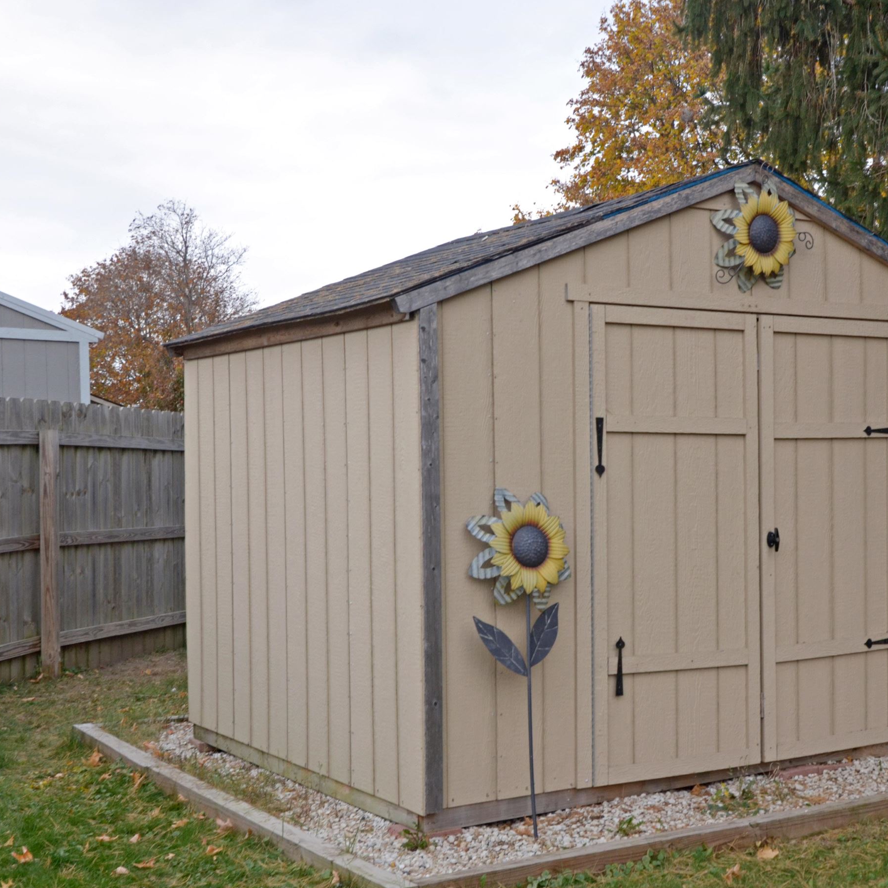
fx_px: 1509
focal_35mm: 52
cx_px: 584
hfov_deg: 32.5
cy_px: 492
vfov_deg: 32.8
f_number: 8
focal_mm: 24
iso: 400
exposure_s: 1/50
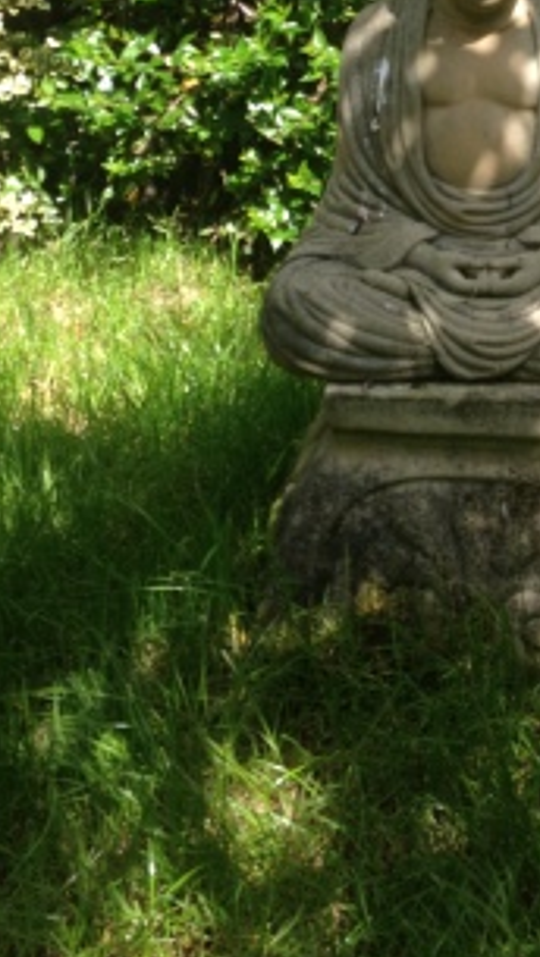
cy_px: 191
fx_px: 1626
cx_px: 458
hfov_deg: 18.6
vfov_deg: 31.9
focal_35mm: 64
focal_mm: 4.28
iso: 50
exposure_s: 1/460
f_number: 2.4
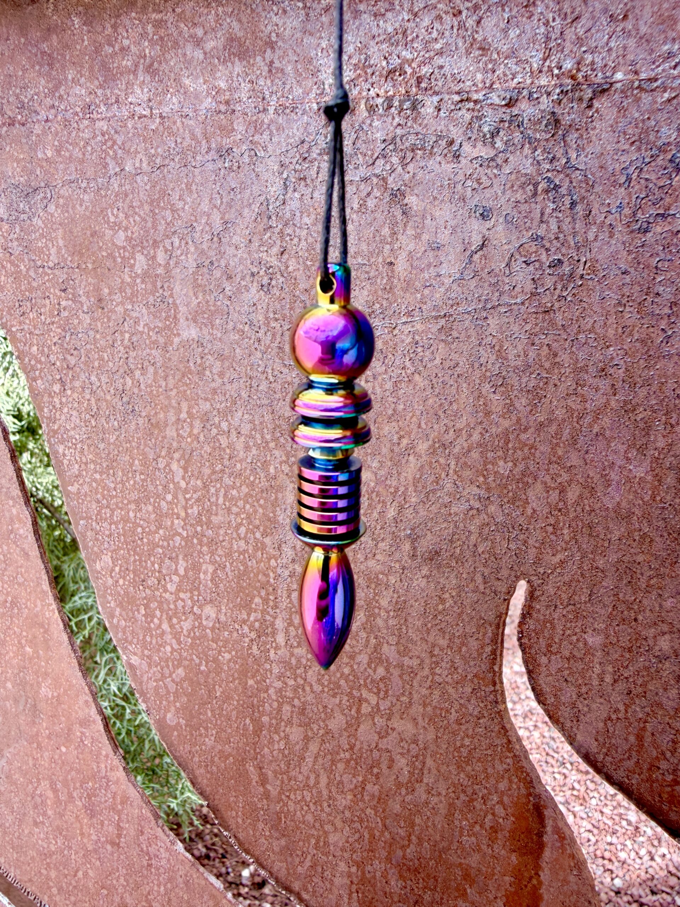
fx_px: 681
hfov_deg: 53.1
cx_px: 340
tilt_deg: -13.3
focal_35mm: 26
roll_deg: -1.3
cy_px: 454
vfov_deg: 67.3
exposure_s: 1/146
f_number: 2.2
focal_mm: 2.22
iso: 40
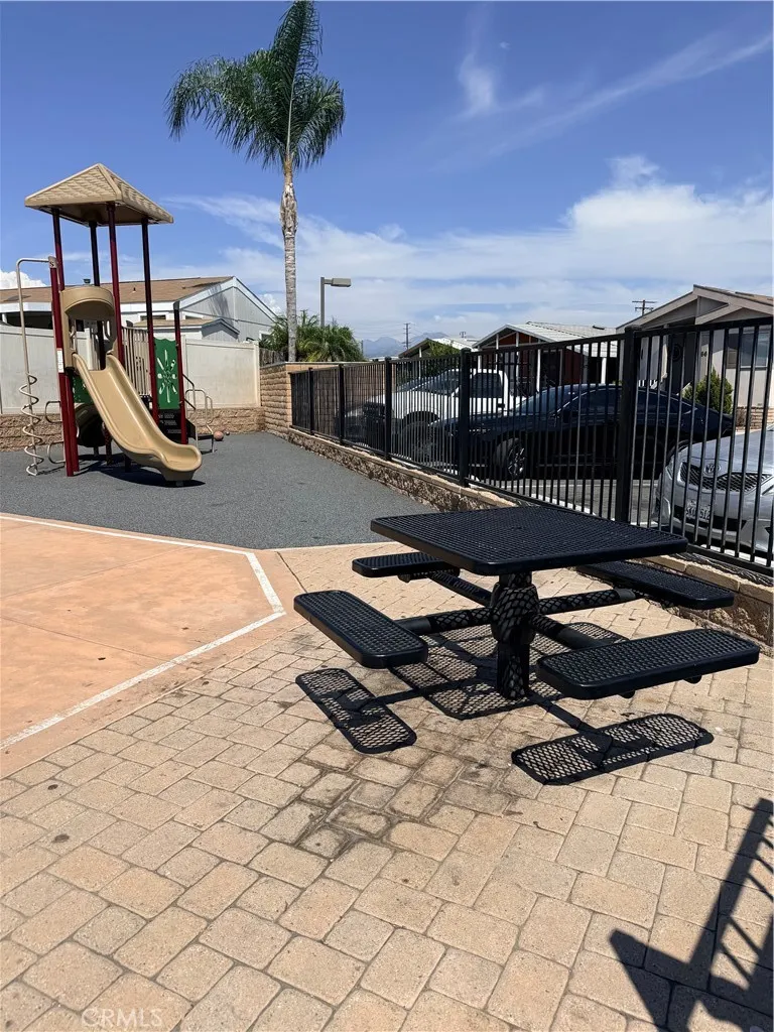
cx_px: 387
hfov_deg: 56.8
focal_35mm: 24
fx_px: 716
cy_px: 516
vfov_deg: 71.6
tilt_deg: -9.2
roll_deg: -0.5
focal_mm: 6.76
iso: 80
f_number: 1.78
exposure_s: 1/7353
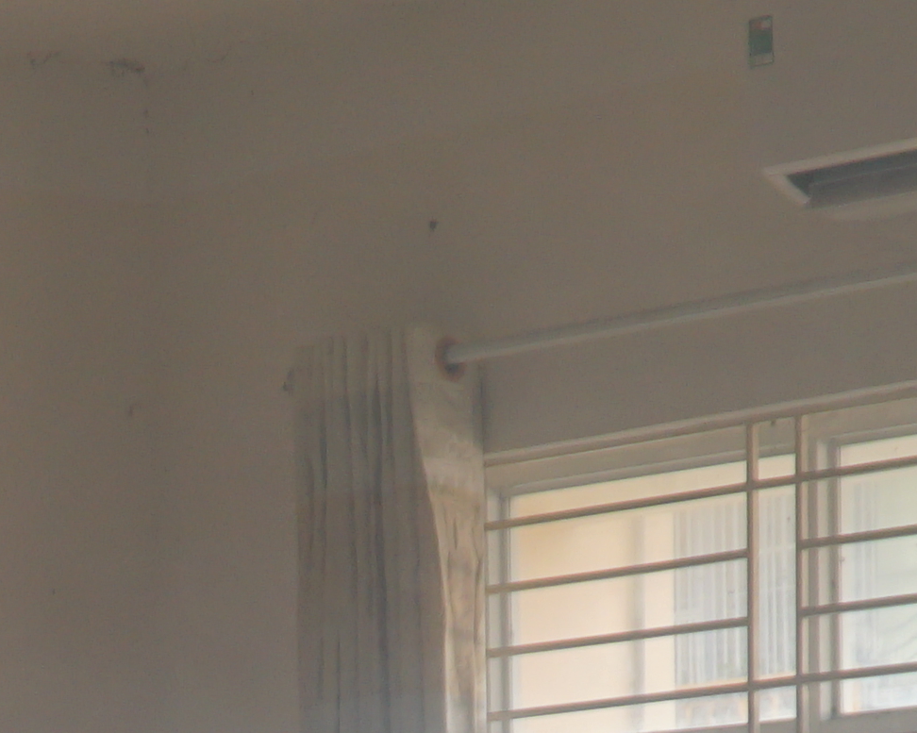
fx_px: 5424
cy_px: 1426
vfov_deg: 7.4
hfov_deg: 9.6
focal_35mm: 200
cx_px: 41
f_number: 4
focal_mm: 23
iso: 320
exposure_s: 1/400
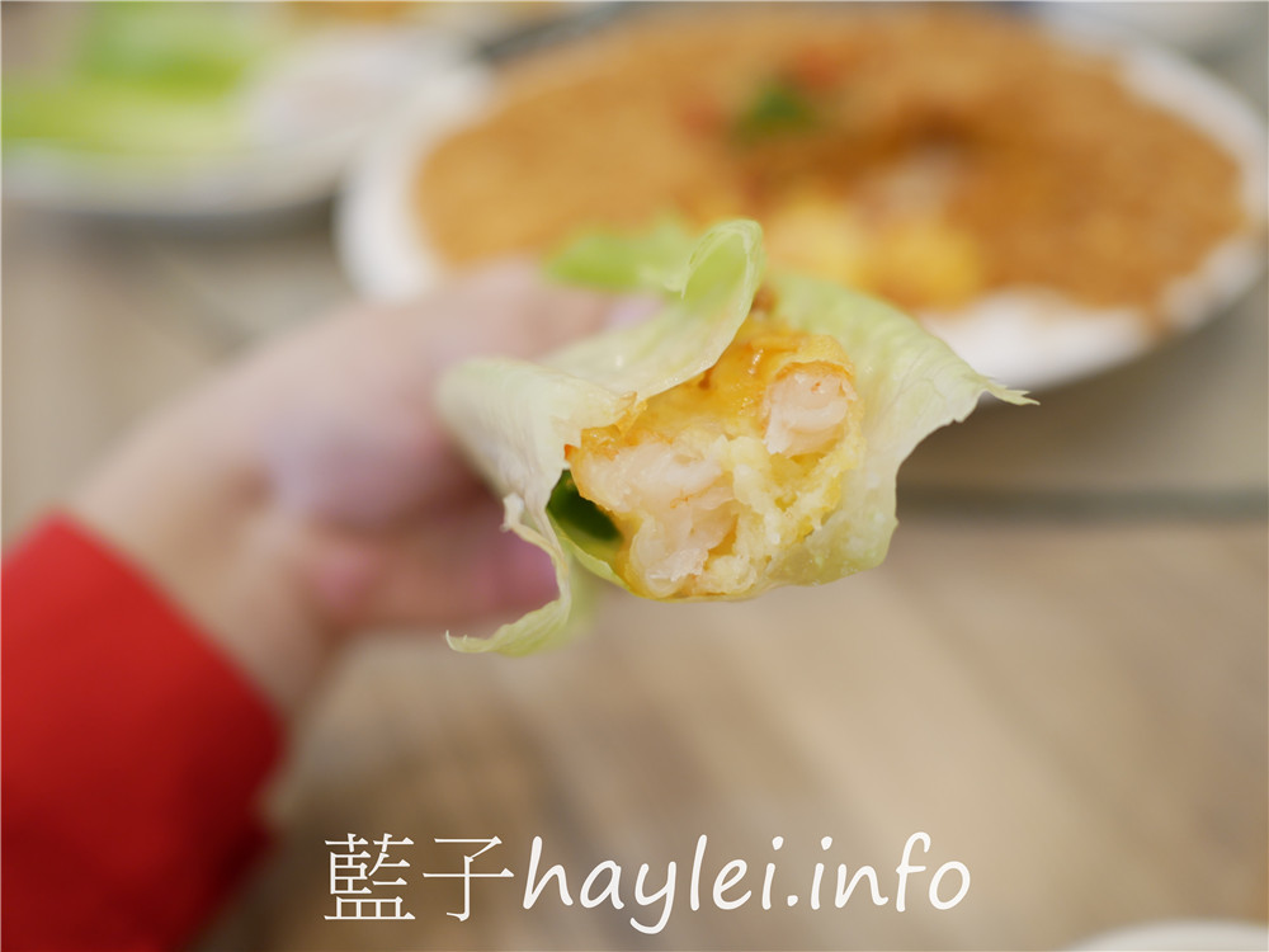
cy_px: 476
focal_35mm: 30
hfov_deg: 60.0
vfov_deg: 46.8
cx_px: 634
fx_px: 1100
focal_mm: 15
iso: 200
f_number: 1.7
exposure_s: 1/100
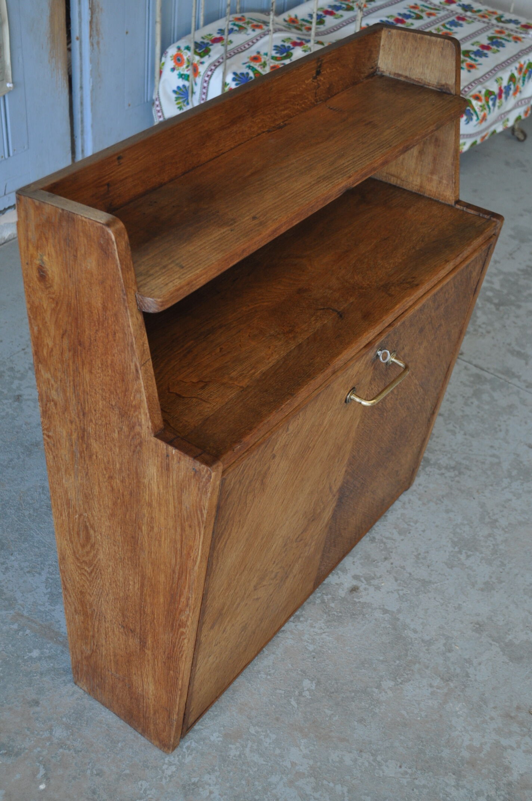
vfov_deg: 45.0
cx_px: 266
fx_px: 967
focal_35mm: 44
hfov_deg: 30.8
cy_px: 400
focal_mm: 29
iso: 560
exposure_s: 1/60
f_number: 4.5
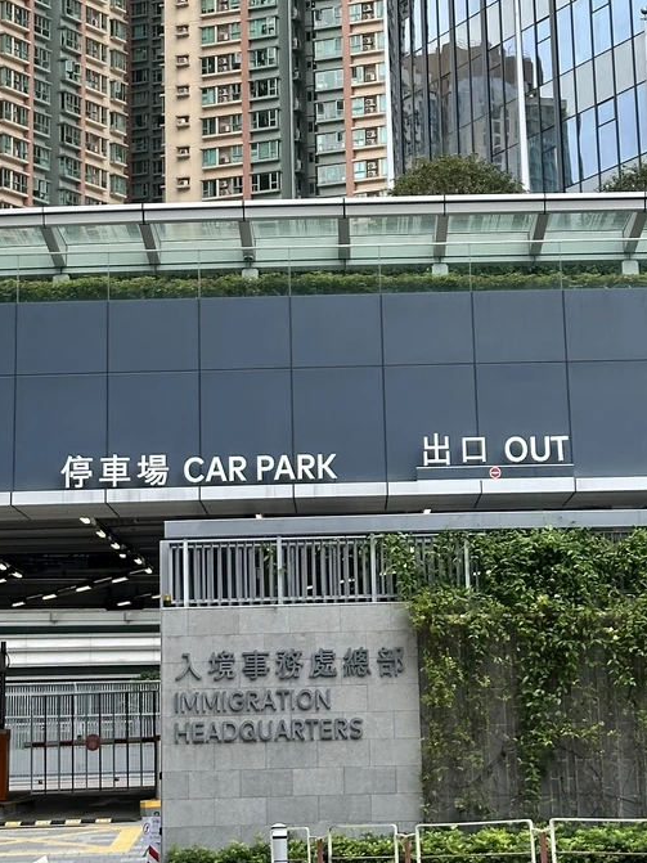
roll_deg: +0.6
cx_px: 320
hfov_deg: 14.4
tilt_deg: +17.0
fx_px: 2568
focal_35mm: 103
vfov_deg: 18.6
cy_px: -1
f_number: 1.78
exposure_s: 1/962
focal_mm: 6.86
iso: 64
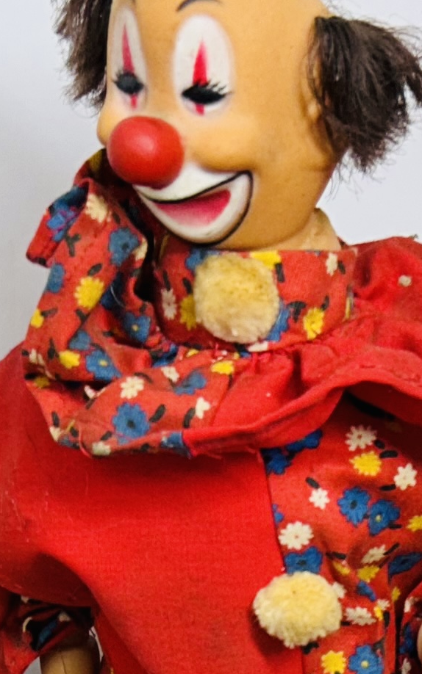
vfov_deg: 16.1
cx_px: 102
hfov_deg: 10.8
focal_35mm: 121
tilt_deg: -40.6
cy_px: 933
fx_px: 2226
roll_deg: +2.6
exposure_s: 1/134
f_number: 1.5
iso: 32
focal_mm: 5.7
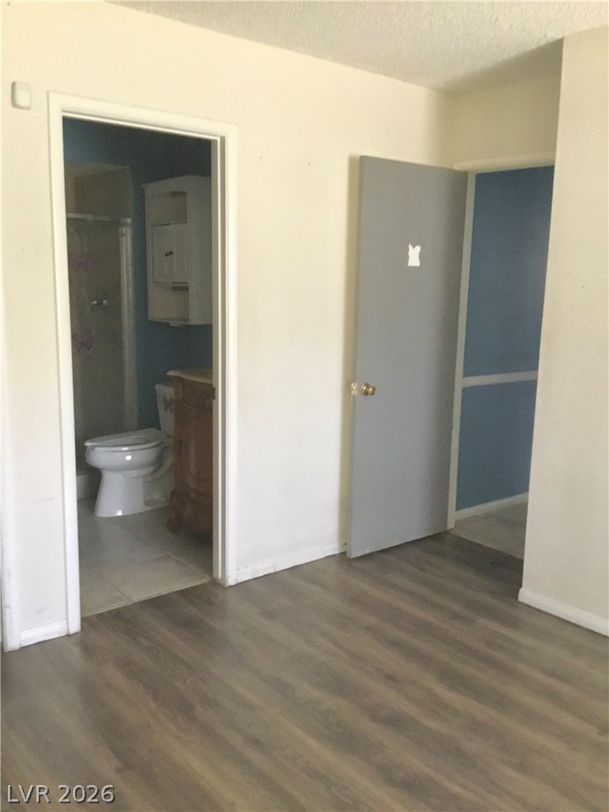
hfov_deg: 45.4
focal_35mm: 31
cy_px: 406
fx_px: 727
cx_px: 304
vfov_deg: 58.4
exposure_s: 1/15
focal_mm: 3.3
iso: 320
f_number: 2.4
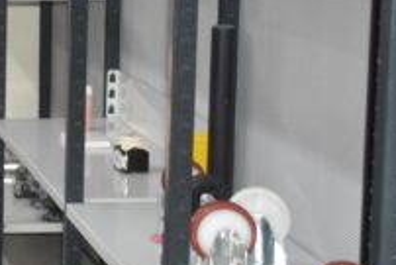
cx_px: -206
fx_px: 1305
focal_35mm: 119
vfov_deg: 11.4
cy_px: -11
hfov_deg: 15.8
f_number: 4
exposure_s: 1/60
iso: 1400
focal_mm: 25
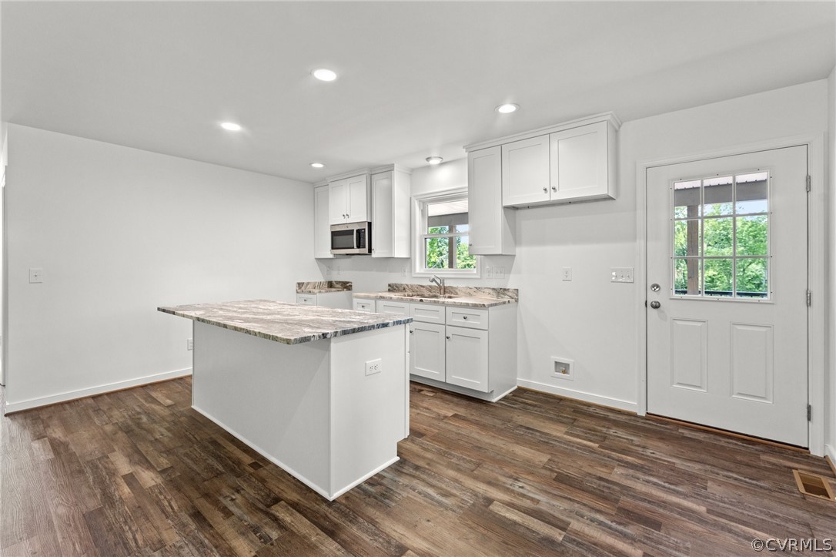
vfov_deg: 76.2
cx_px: 418
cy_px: 278
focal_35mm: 15
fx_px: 355
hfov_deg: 99.3
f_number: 7.1
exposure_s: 1/40
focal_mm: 15.3
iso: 1000
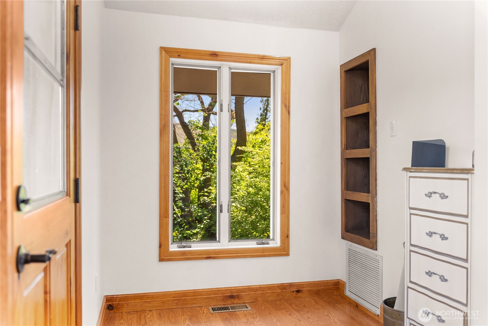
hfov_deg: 62.9
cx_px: 244
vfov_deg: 44.5
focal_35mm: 29
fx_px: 399
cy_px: 163
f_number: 2.8
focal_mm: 29.4
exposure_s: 1/15
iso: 400
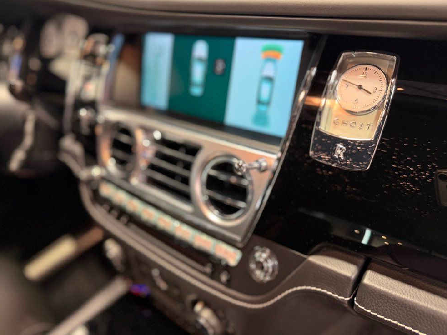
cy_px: 162
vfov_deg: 54.9
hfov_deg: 69.4
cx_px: 231
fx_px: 323
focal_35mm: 25
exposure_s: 1/53
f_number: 1.78
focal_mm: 6.76
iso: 320
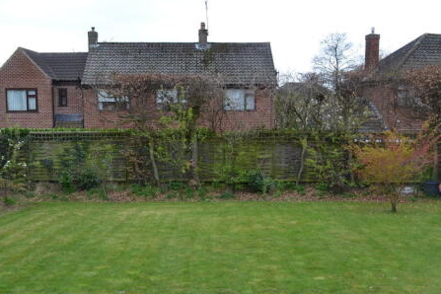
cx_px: 217
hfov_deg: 44.5
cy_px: 202
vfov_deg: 30.2
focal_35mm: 44
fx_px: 539
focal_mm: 20
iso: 140
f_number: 5.6
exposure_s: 1/125
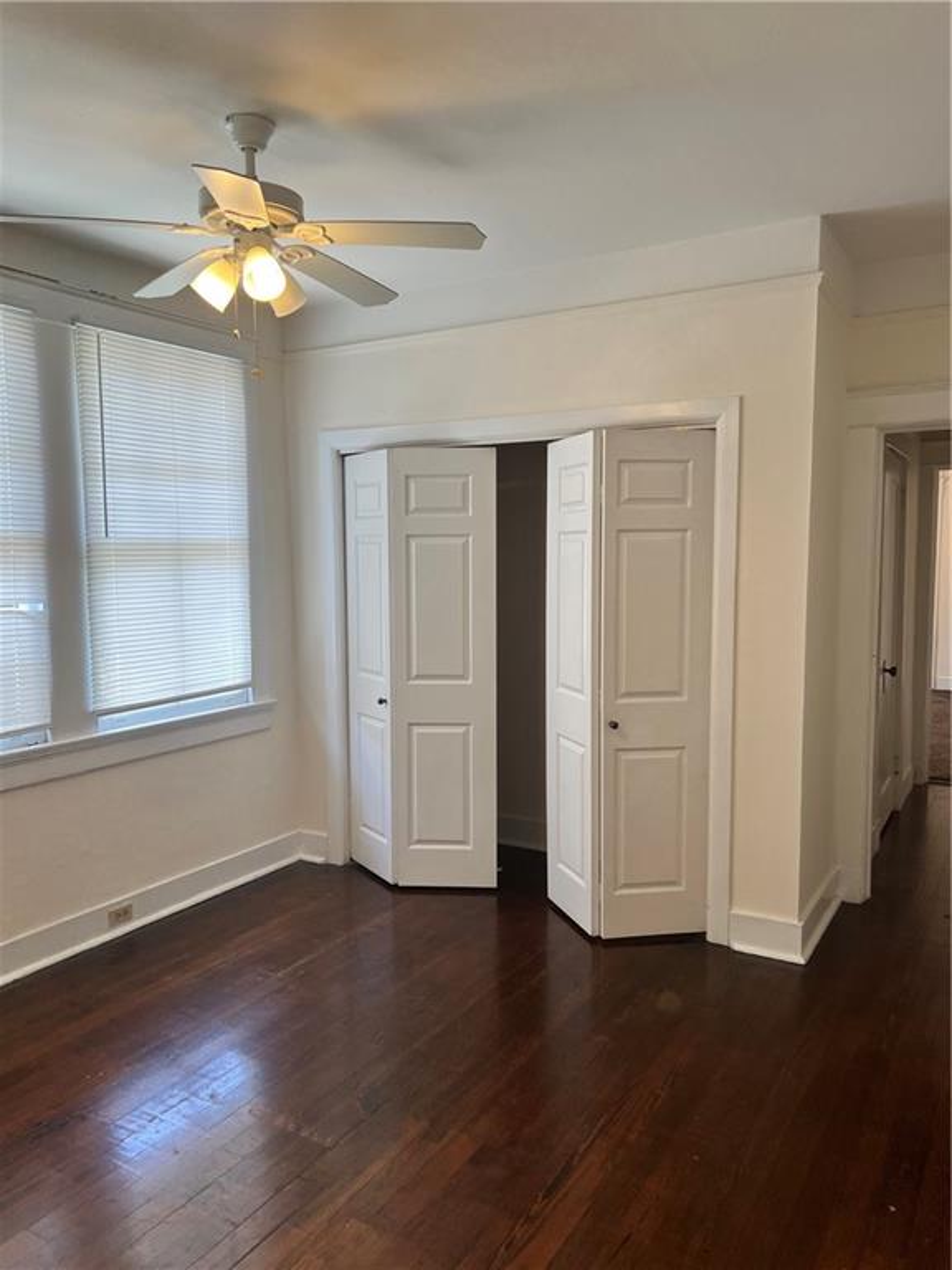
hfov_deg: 53.1
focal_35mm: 26
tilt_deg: -5.2
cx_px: 476
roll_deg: +0.4
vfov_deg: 67.3
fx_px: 953
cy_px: 635
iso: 64
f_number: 1.5
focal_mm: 5.7
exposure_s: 1/120
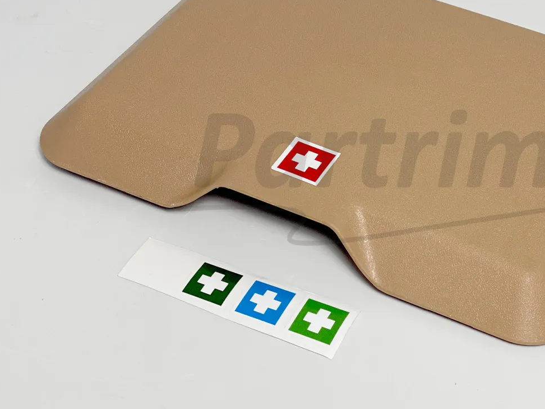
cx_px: 378
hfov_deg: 25.2
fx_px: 1212
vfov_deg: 19.1
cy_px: 173
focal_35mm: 77
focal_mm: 6
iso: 100
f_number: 2
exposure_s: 1/100
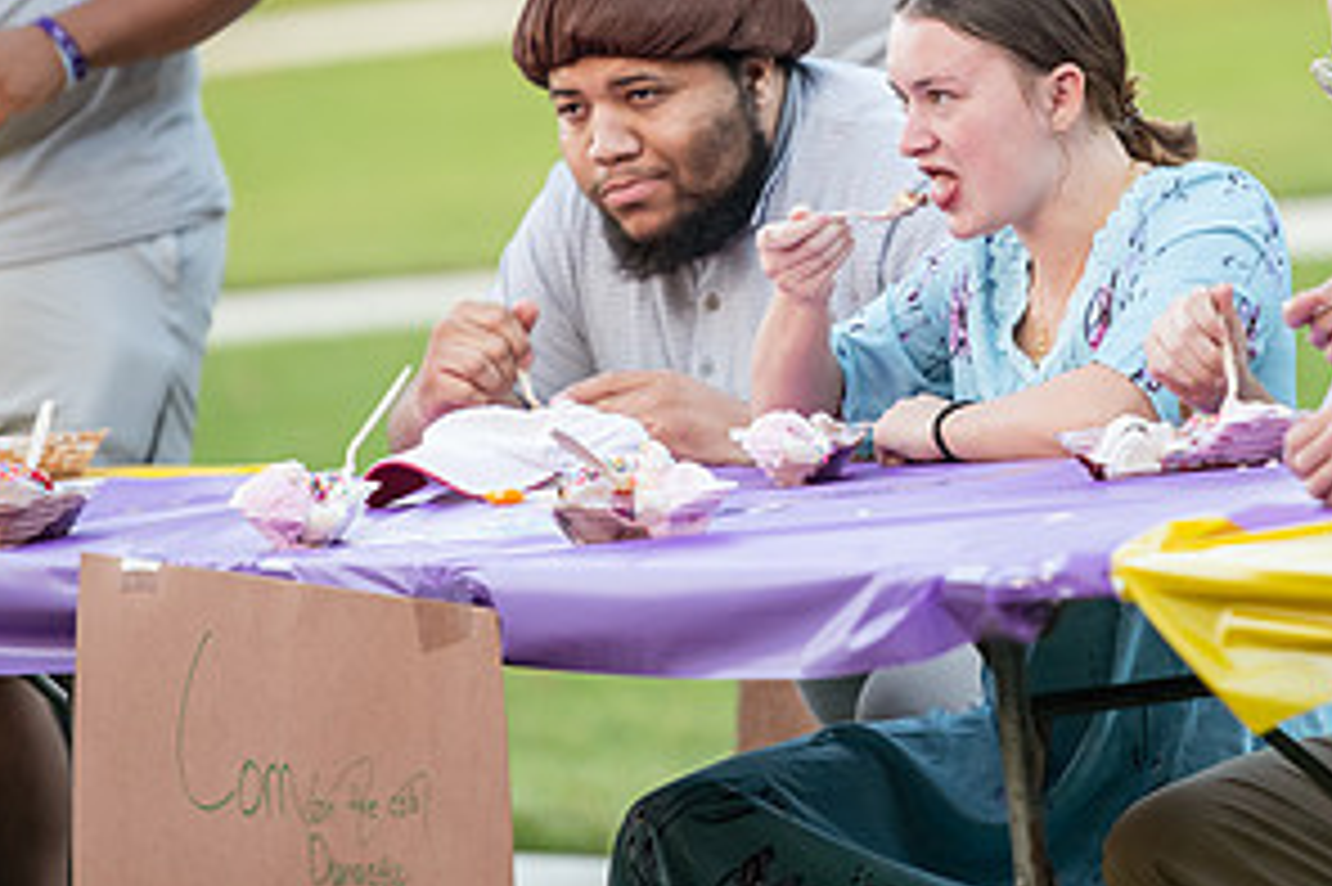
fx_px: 13423
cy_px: 110
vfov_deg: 3.8
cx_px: 882
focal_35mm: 363
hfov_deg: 5.7
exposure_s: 1/320
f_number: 3.2
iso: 1000
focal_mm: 185
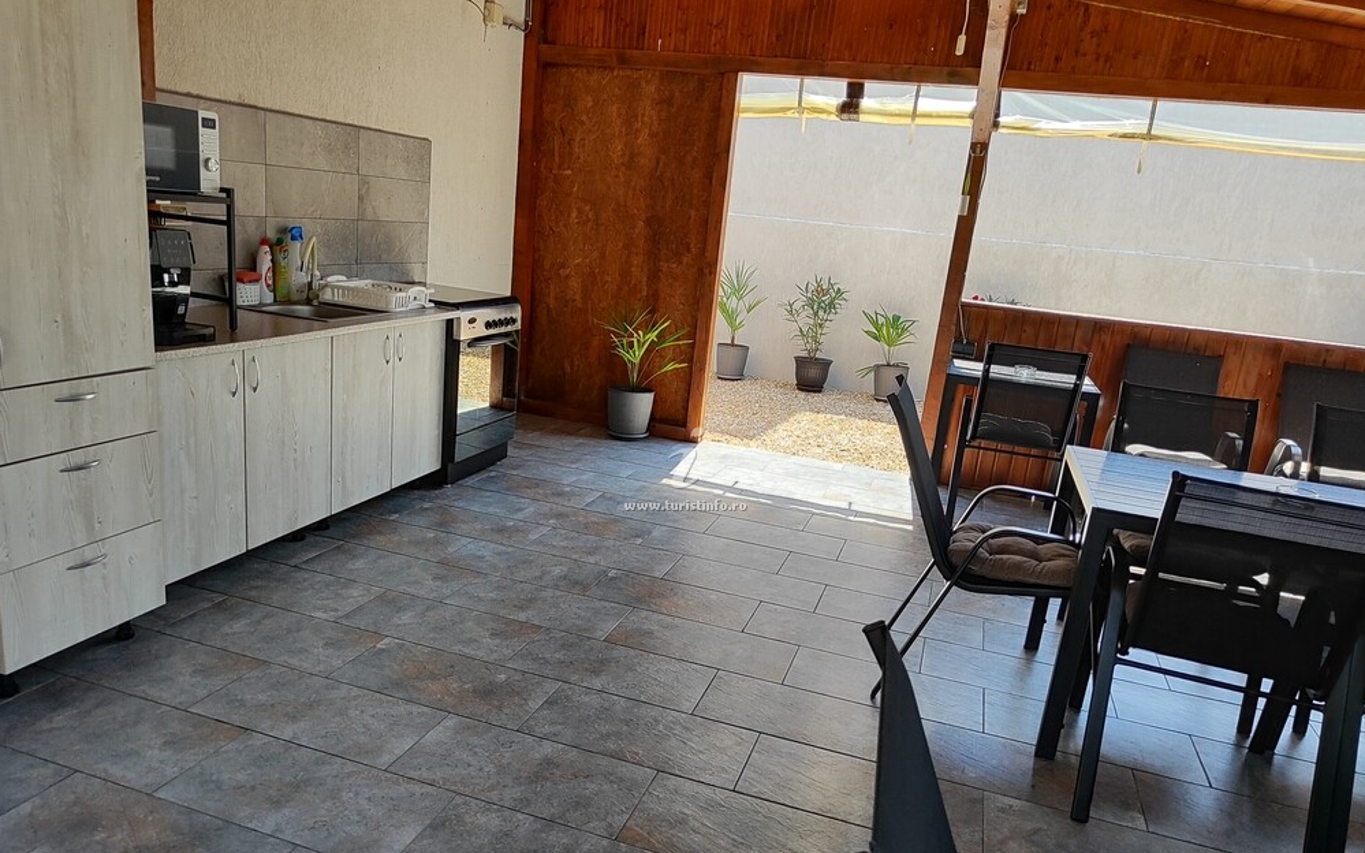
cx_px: 683
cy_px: 465
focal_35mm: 25
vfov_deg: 49.2
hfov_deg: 72.6
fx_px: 930
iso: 50
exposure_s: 1/136
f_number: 1.88
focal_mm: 5.59
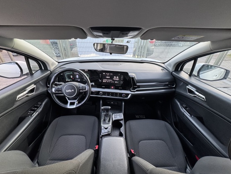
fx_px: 100
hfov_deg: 98.1
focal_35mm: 15
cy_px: 91
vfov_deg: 81.7
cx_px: 111
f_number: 2.2
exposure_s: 1/99
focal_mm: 2.22
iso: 250
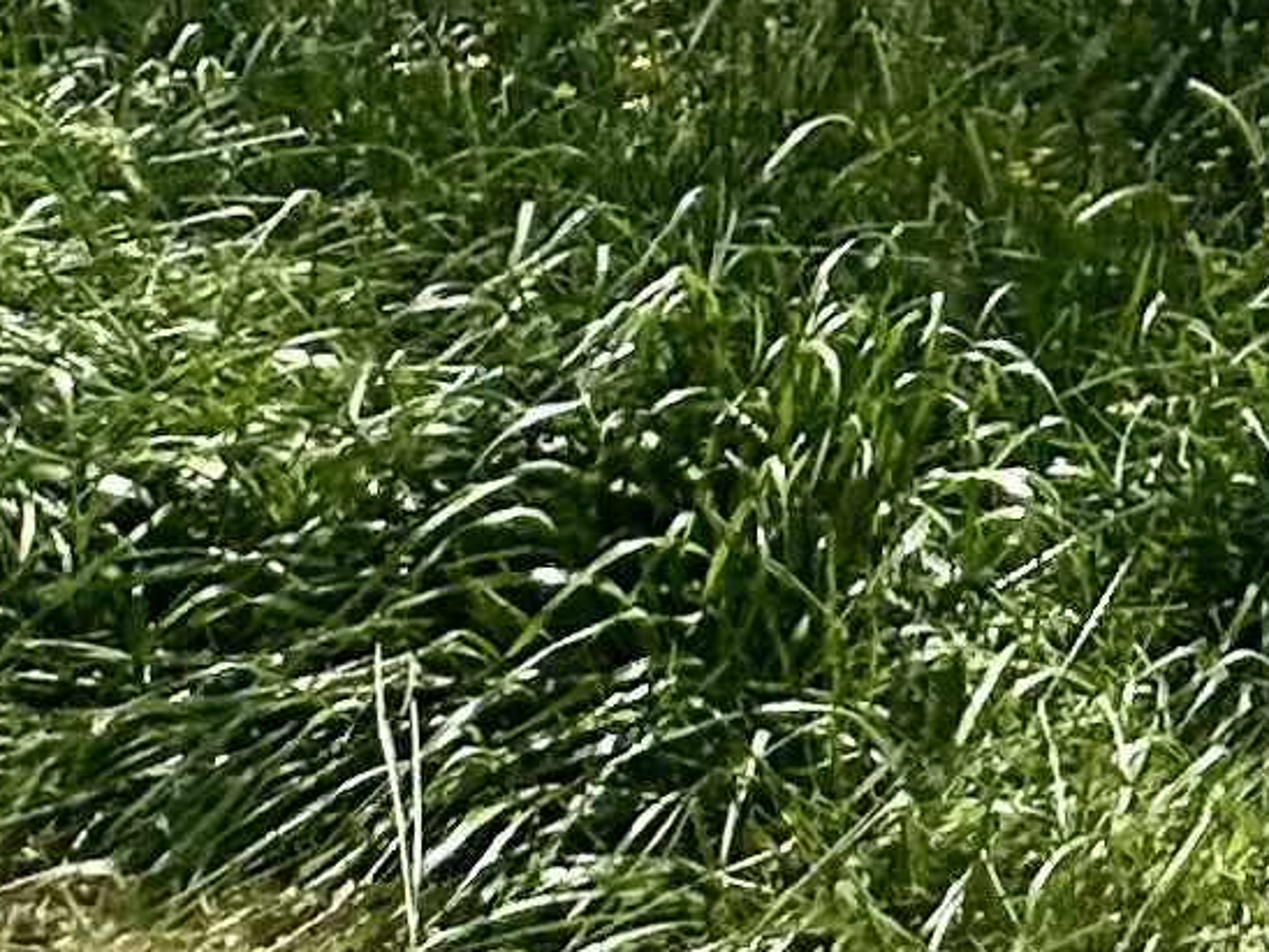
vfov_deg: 10.9
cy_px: -1689
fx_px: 3776
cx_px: 2892
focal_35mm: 103
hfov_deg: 14.2
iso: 40
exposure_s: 1/1435
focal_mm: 2.22
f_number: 2.2
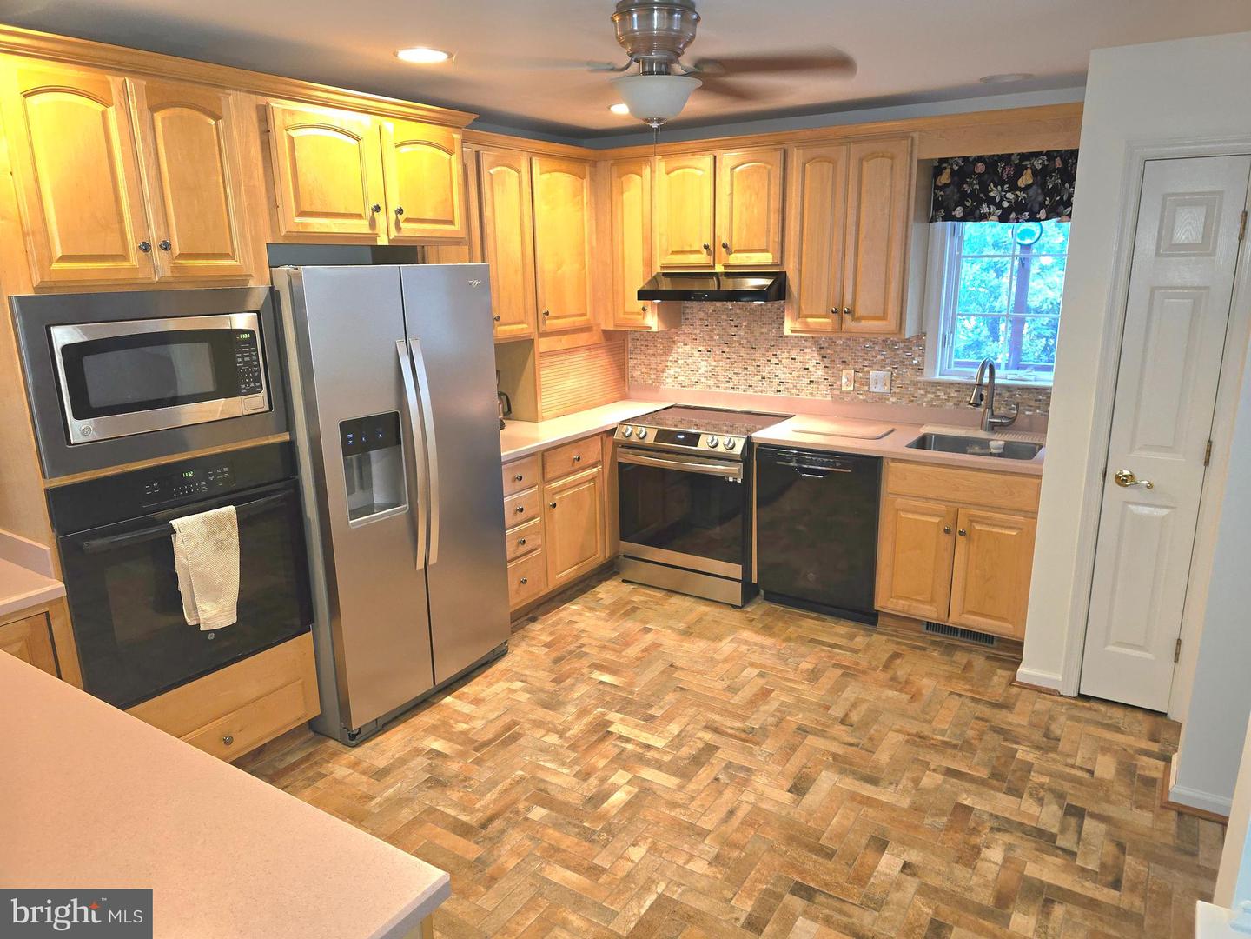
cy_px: 470
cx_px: 626
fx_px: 831
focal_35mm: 23
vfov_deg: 58.9
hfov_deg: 73.9
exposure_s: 1/24
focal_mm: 6.3
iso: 160
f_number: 1.7
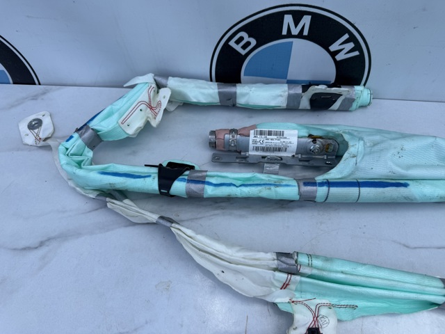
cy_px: 167
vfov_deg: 56.8
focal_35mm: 24
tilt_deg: -58.5
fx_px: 309
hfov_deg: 71.6
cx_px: 222
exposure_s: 1/1770
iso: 80
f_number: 1.78
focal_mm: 6.76
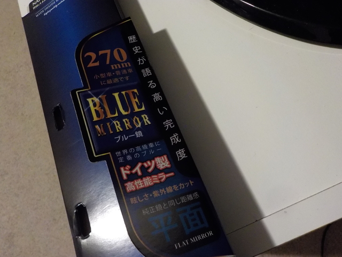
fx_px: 296
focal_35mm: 30
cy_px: 128
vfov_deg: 46.8
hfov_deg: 60.0
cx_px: 171
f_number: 3.3
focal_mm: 4.1
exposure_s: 1/6
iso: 800
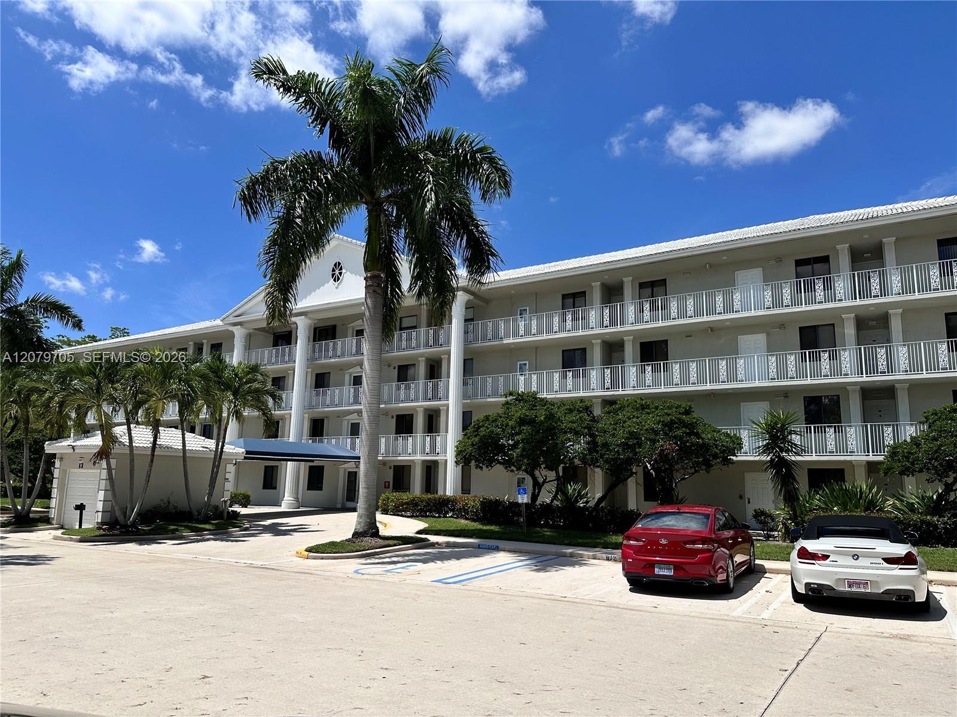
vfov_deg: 56.8
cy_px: 358
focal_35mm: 24
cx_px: 478
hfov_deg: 71.6
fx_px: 664
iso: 80
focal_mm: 6.86
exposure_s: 1/6623
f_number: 1.78
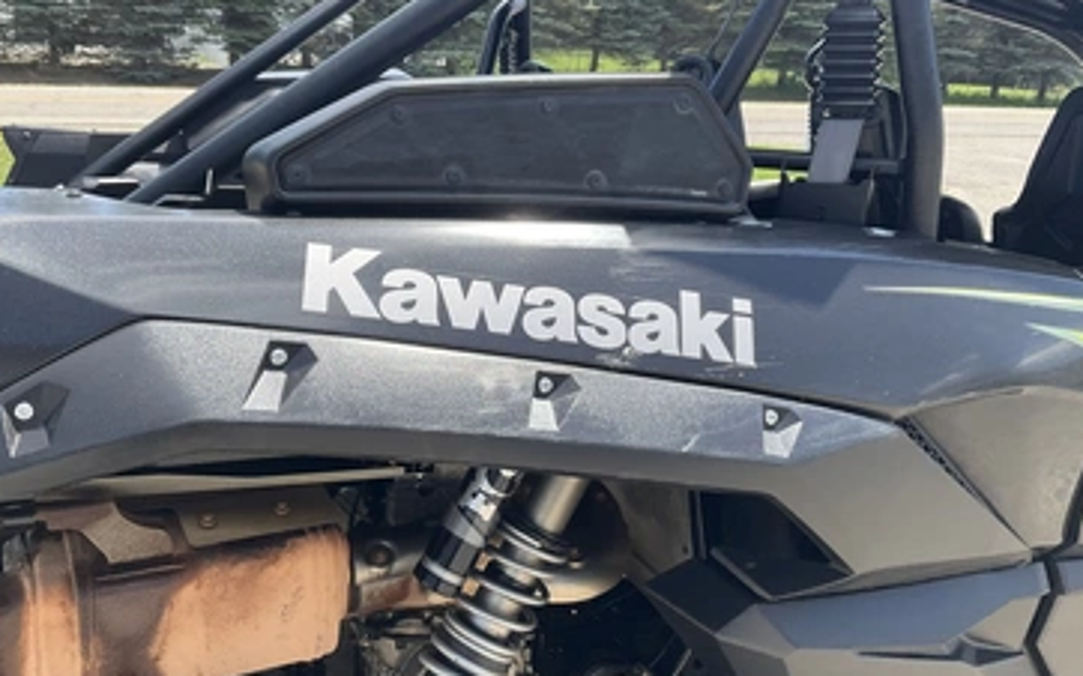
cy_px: 305
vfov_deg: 37.2
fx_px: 1003
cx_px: 506
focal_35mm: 34
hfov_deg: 56.7
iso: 25
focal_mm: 3
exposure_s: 1/519
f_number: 1.8
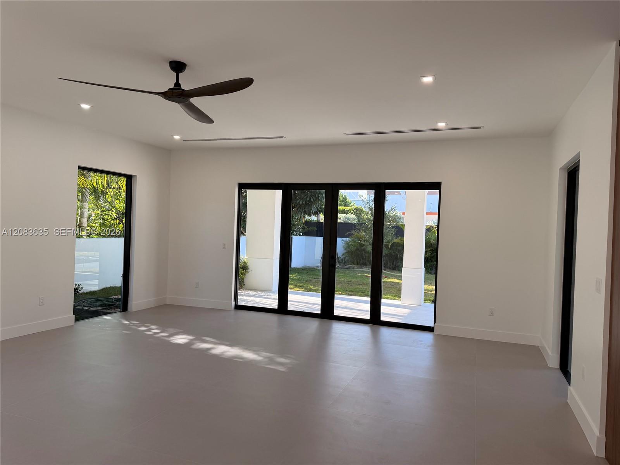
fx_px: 430
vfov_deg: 56.8
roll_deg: -1.8
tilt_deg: -0.9
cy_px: 232
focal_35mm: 24
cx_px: 310
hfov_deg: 71.6
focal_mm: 6.76
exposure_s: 1/329
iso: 80
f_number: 1.78
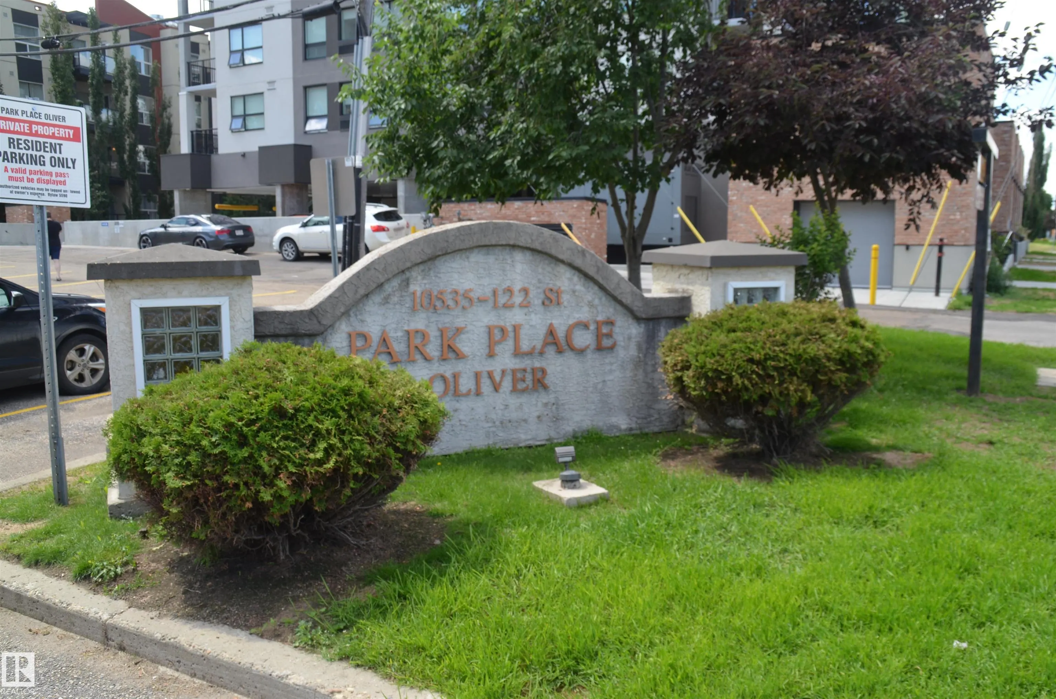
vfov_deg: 39.8
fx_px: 966
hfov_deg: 57.3
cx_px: 528
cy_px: 350
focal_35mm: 33
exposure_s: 1/200
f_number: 7.1
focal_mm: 22
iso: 200
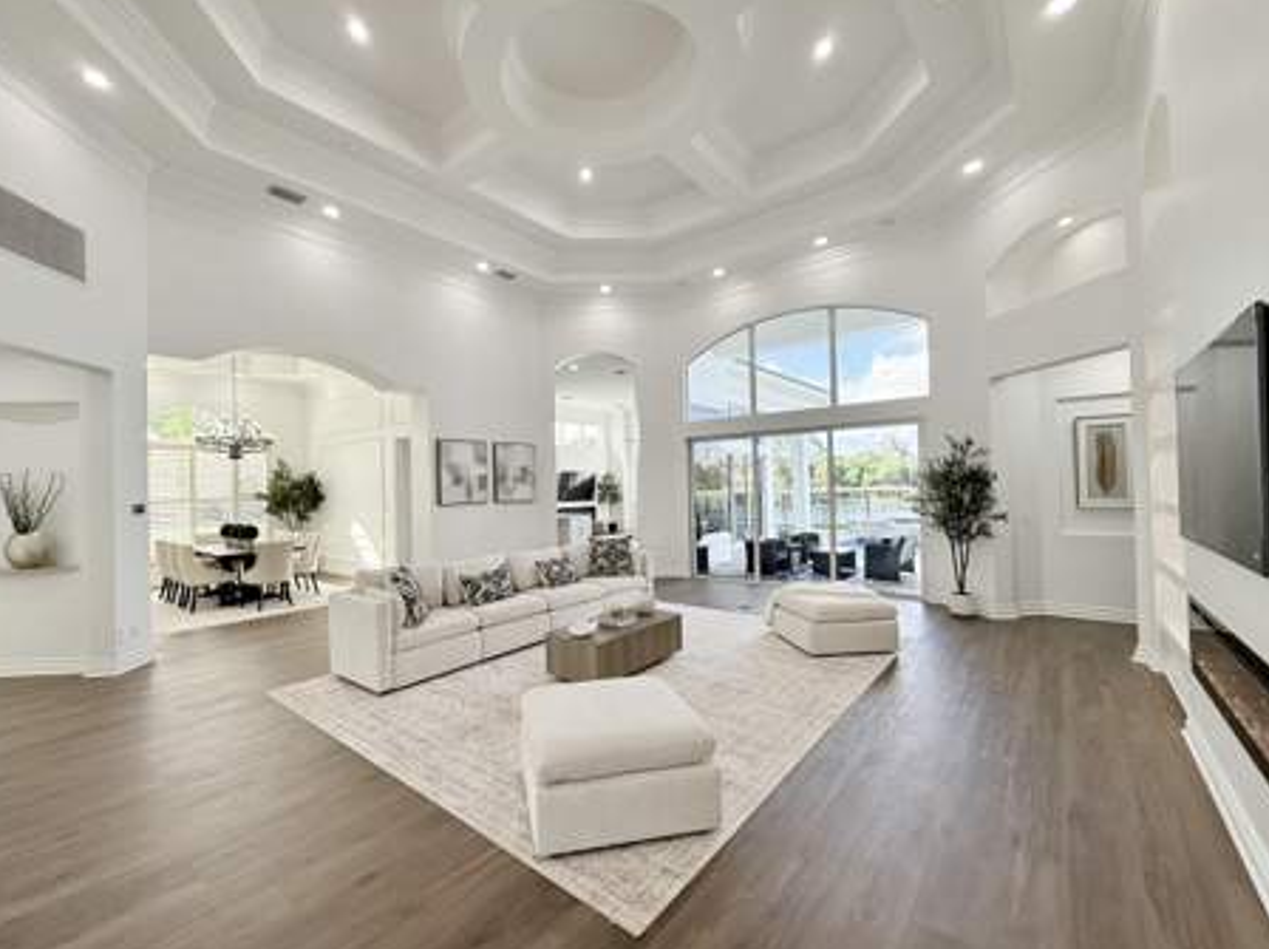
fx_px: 549
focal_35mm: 15
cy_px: 477
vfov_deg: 81.6
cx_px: 601
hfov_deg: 98.1
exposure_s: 1/152
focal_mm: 2.22
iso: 64
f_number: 2.2
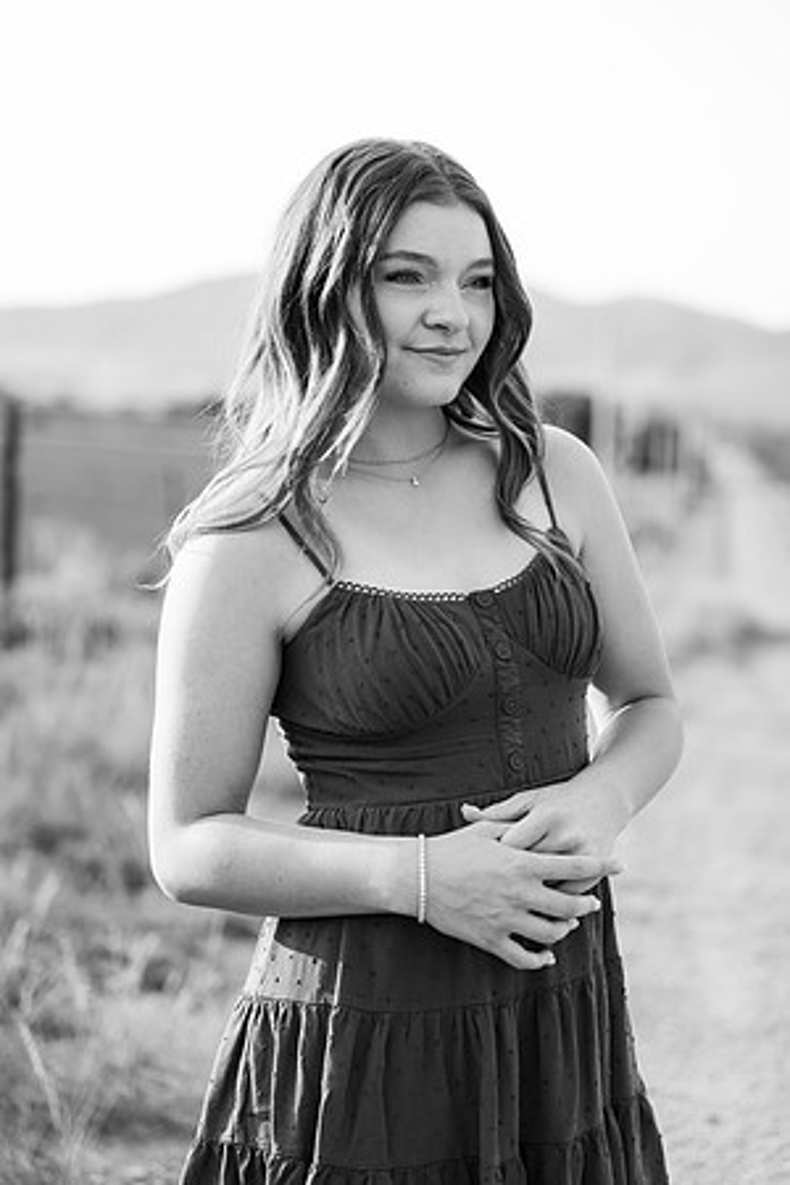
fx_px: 2304
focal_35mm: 70
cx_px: 395
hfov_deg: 19.5
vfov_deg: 28.8
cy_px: 592
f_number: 2.8
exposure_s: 1/250
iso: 125
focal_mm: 70
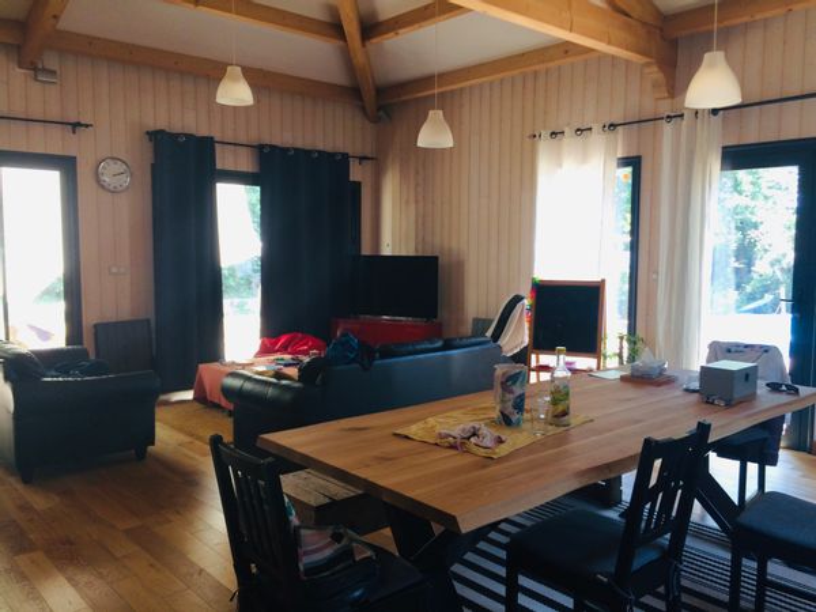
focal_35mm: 29
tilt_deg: -5.5
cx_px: 408
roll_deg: -0.9
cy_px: 306
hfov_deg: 61.7
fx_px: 684
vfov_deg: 48.2
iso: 50
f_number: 2.2
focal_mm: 4.15
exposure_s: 1/50
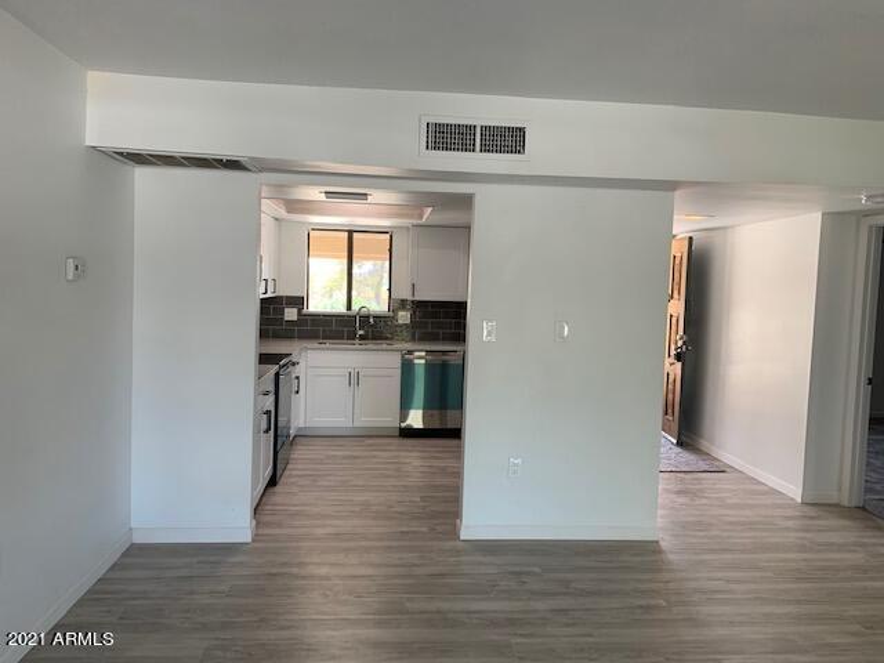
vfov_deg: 53.1
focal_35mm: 26
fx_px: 664
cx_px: 442
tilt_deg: -2.0
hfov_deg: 67.3
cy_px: 332
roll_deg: -2.8
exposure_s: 1/117
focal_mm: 4.25
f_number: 1.8
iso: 100
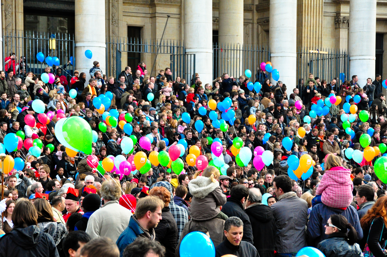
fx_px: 1127
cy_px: 128
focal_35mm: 105
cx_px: 194
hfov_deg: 19.5
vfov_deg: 13.0
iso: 1600
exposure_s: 1/640
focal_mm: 70
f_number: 8
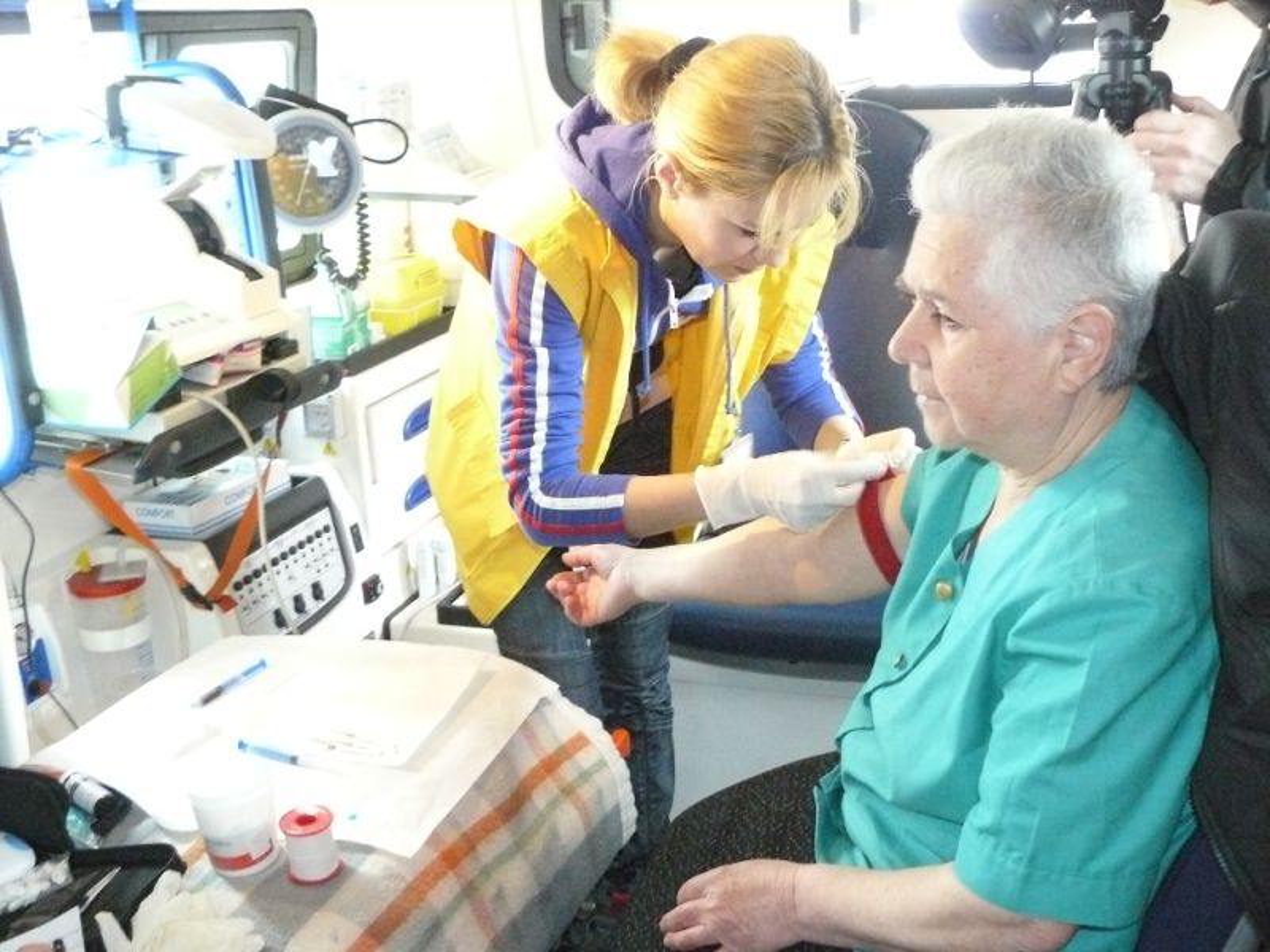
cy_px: 476
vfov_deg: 39.7
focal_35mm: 36
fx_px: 1321
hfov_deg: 51.4
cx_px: 635
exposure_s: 1/25
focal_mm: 6
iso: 800
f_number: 2.8
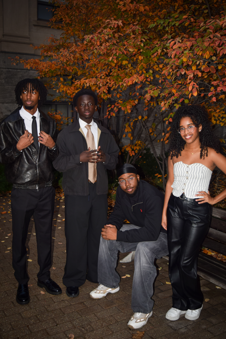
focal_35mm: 39
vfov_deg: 49.6
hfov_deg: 34.2
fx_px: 367
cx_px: 113
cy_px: 170
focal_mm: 26
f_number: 4
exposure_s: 1/200
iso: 100
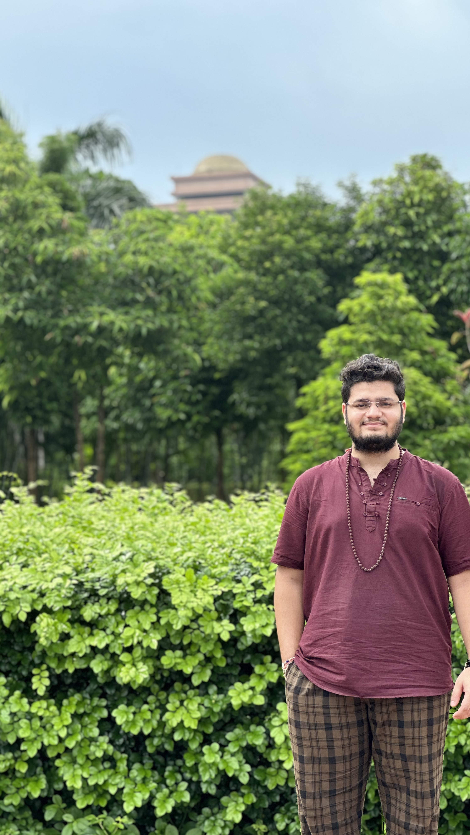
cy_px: 418
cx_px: 211
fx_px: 1861
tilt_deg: +4.7
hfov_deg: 14.4
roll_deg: -0.8
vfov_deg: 25.3
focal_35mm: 84
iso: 25
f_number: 2.8
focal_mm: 9
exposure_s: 1/151
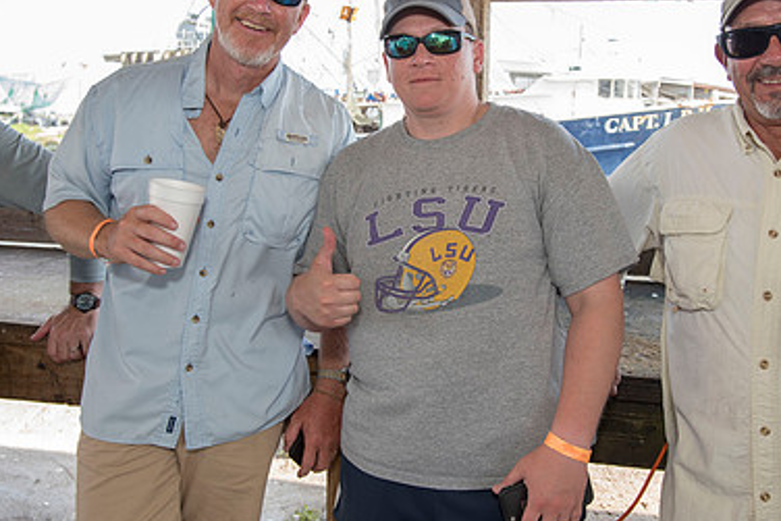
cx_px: 420
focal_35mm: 37
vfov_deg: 35.9
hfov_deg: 51.8
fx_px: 803
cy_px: 217
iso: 250
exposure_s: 1/200
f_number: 4.5
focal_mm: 24
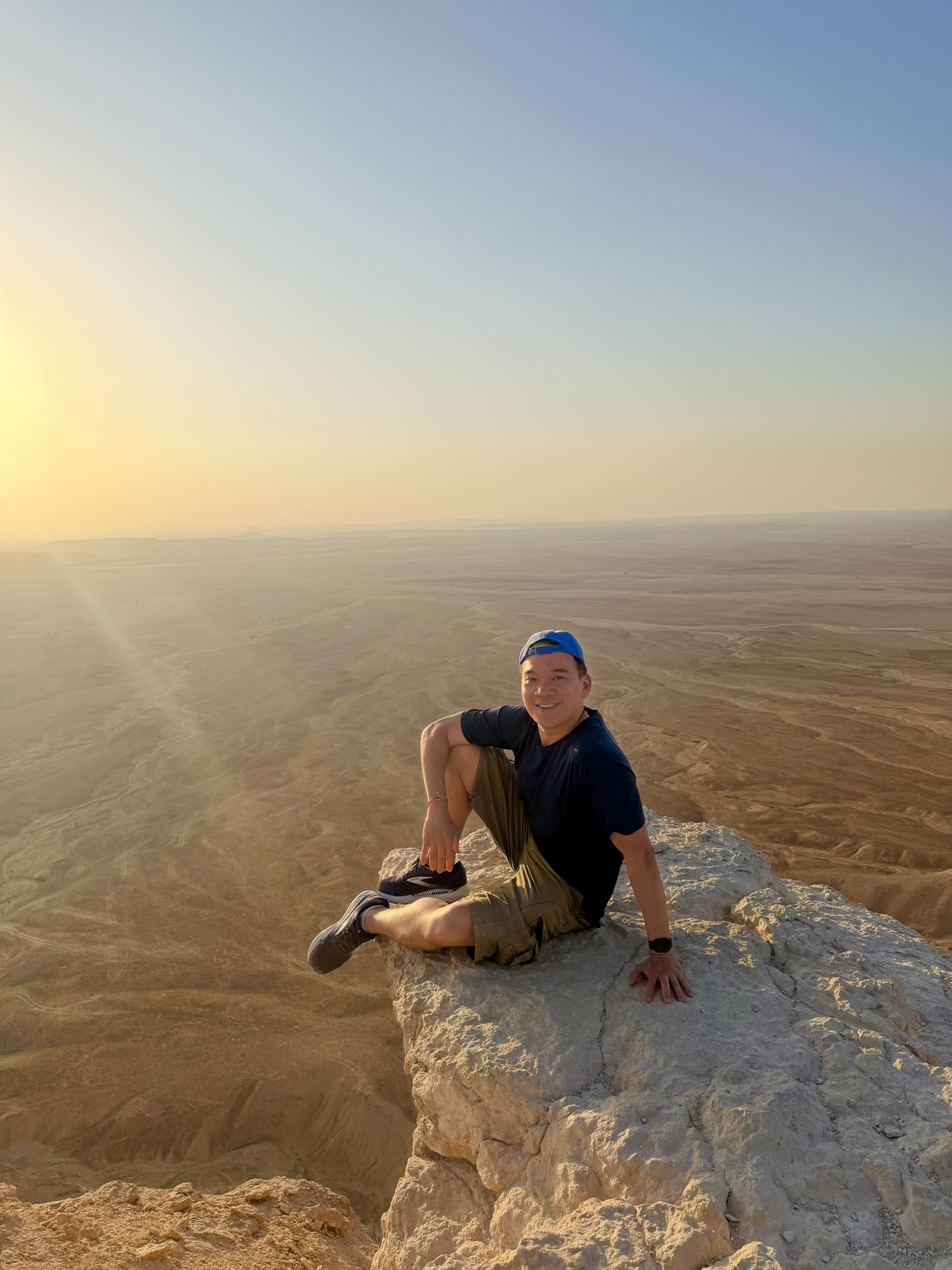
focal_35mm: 24
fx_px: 880
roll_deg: +0.9
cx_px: 476
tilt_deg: -8.4
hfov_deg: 56.8
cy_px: 635
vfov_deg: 71.6
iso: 80
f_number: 1.78
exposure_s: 1/5319
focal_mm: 6.76
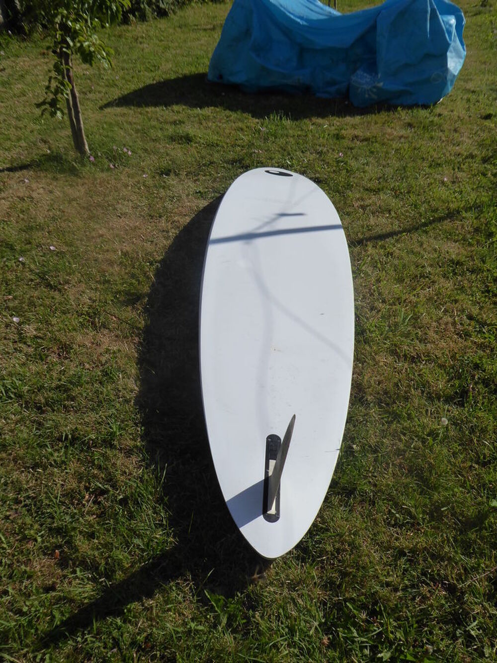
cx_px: 248
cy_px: 332
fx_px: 612
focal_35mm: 32
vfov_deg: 56.8
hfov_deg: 44.2
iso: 125
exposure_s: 1/1600
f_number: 3.5
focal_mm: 5.4
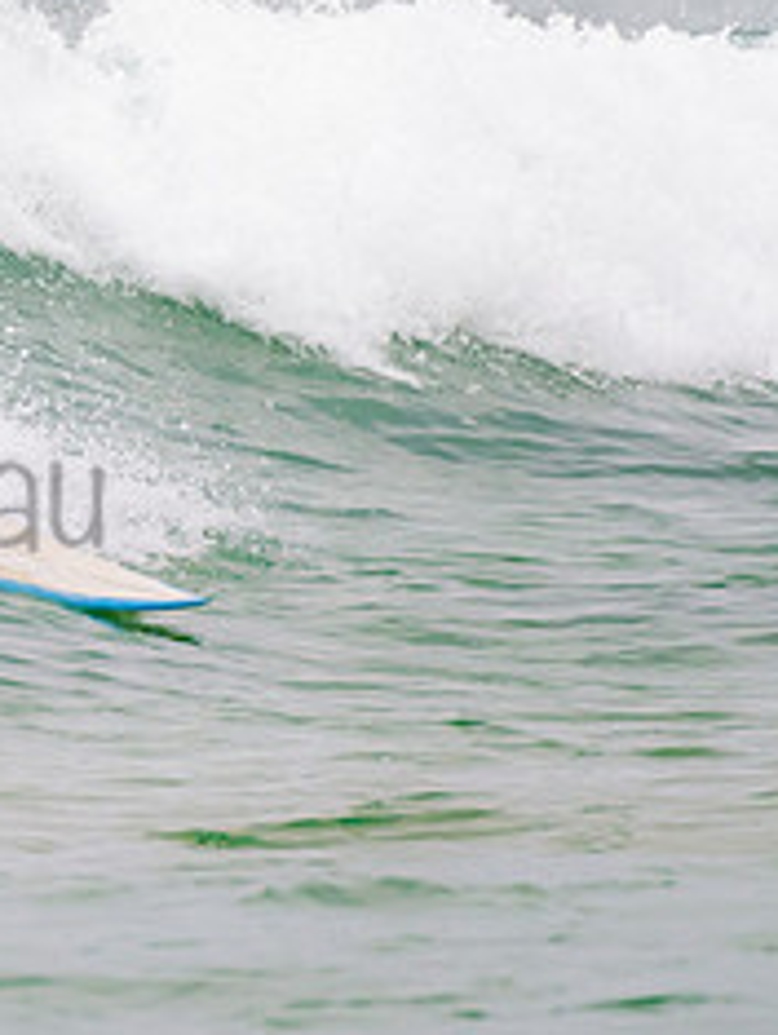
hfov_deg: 1.0
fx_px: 43702
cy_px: 269
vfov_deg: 1.4
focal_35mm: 1461
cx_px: -260
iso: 450
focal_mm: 500
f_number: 5.6
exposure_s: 1/800
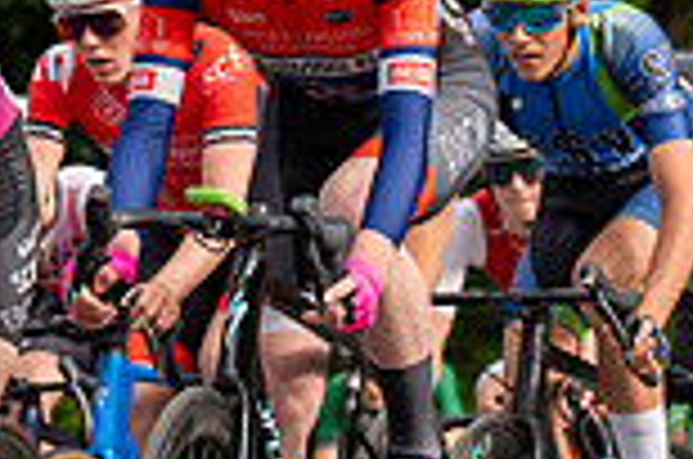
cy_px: 200
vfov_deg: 3.4
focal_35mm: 404
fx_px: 7761
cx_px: 274
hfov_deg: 5.1
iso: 250
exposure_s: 1/640
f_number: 4.5
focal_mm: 107
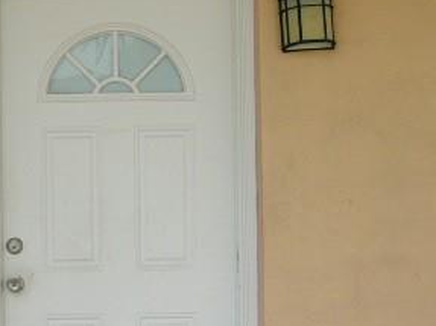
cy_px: 237
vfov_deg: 18.8
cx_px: 84
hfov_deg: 24.6
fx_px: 982
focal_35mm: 78
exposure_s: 1/100
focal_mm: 5.8
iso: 100
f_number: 8
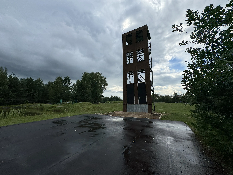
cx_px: 116
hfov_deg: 102.1
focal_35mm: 14
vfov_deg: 85.7
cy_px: 88
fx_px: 94
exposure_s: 1/1789
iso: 40
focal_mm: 2.22
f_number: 2.2
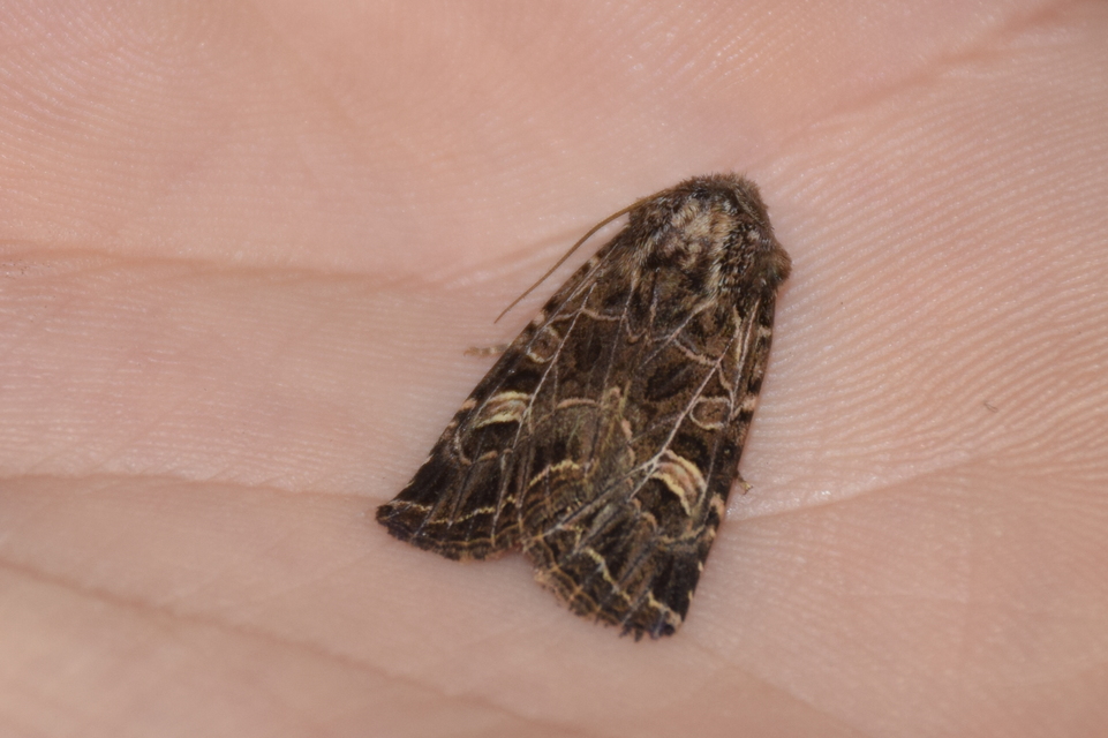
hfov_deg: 9.8
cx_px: 554
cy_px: 369
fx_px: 6461
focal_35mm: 210
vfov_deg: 6.5
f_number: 7.1
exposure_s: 1/60
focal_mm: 140
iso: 320
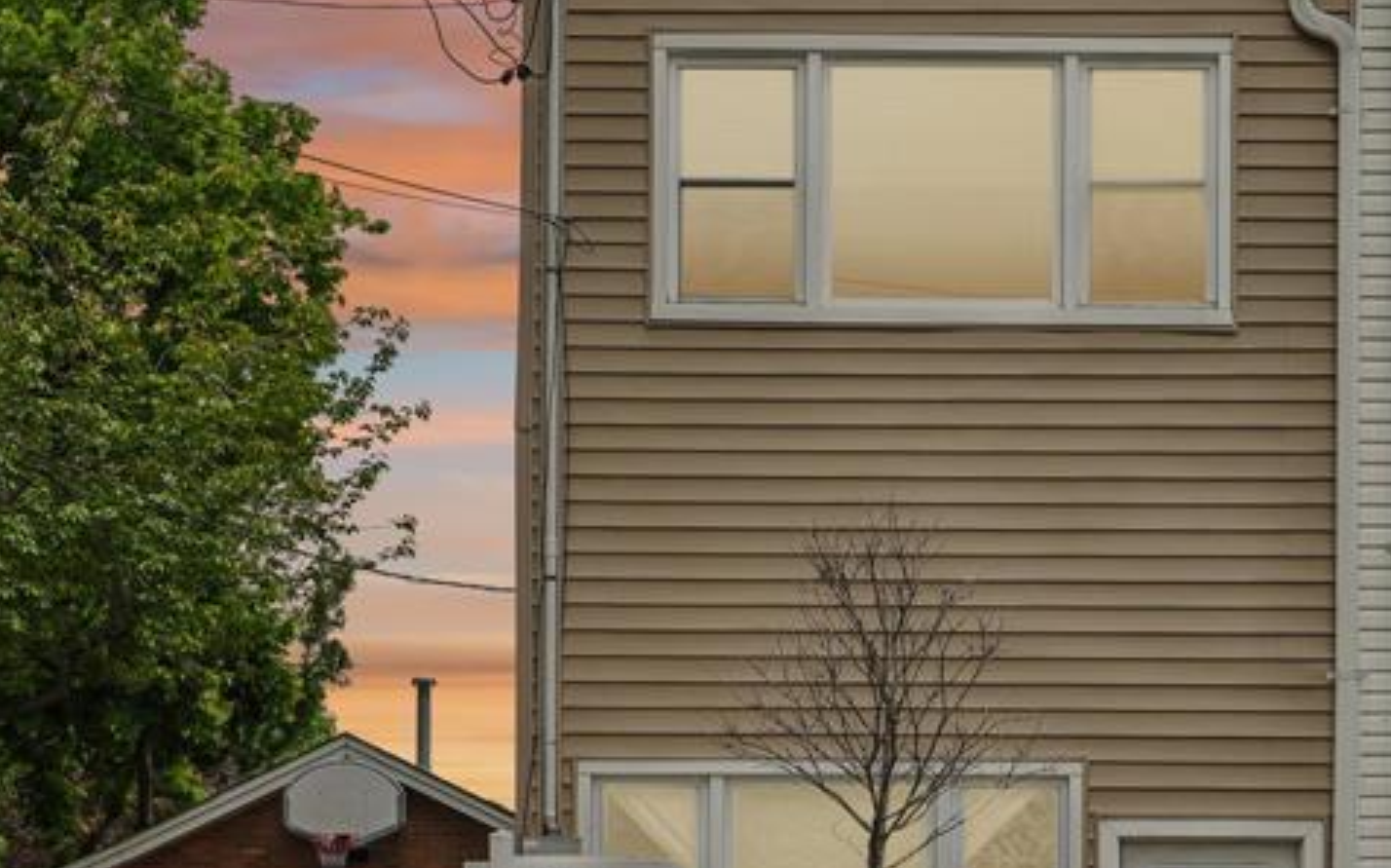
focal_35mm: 68
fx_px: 2577
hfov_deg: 30.0
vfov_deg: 19.1
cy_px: 459
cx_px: 906
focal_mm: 31
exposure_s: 1/250
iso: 100
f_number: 8
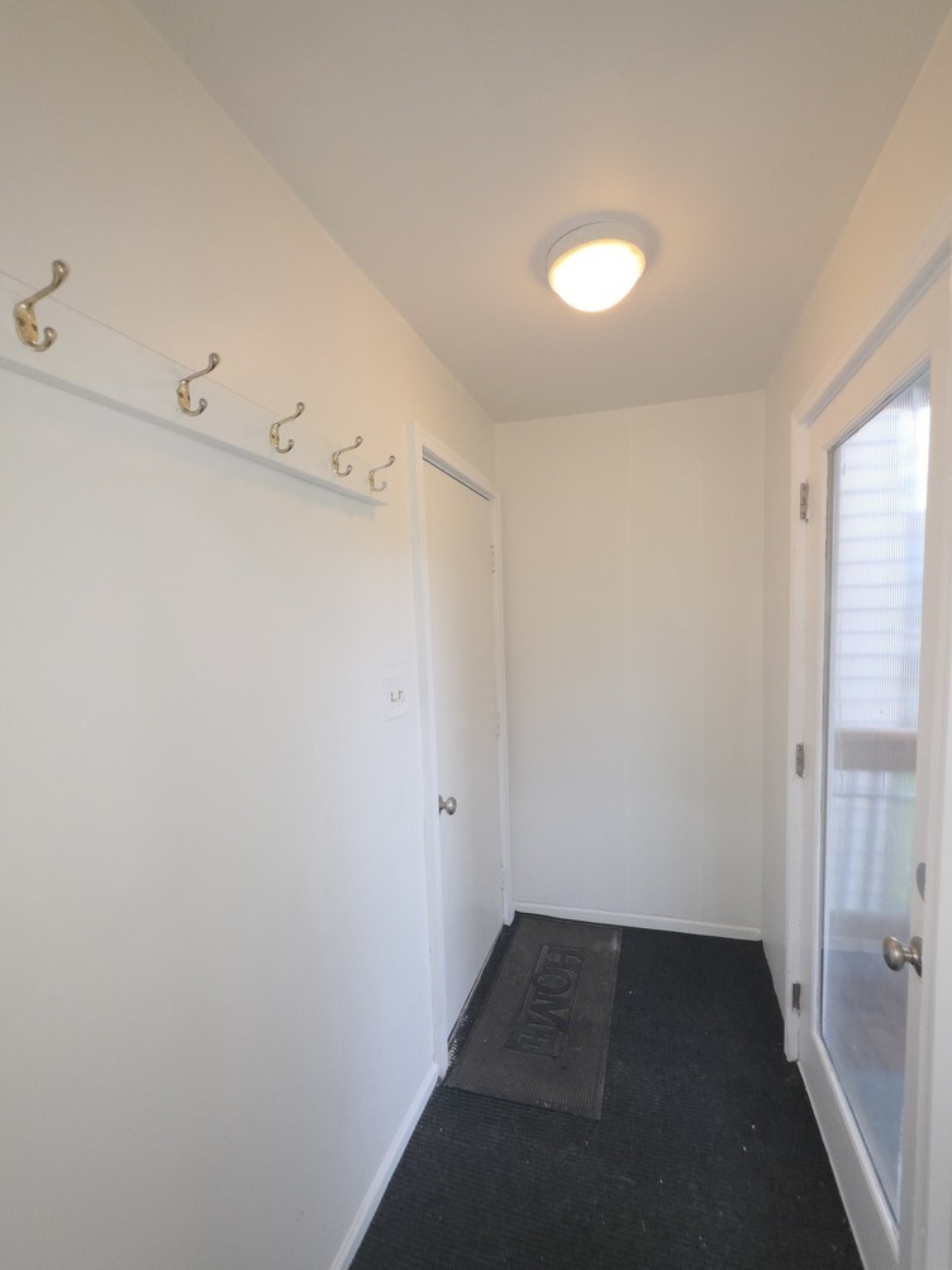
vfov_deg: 102.0
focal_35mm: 14
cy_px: 667
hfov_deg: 85.6
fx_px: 513
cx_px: 503
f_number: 1.9
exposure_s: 1/60
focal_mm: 2.2
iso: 125
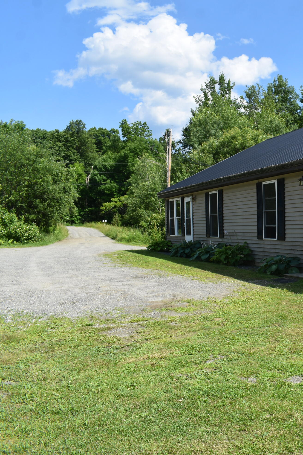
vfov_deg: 47.4
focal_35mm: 41
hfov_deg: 29.4
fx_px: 518
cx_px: 335
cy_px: 225
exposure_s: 1/200
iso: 100
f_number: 11
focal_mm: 18
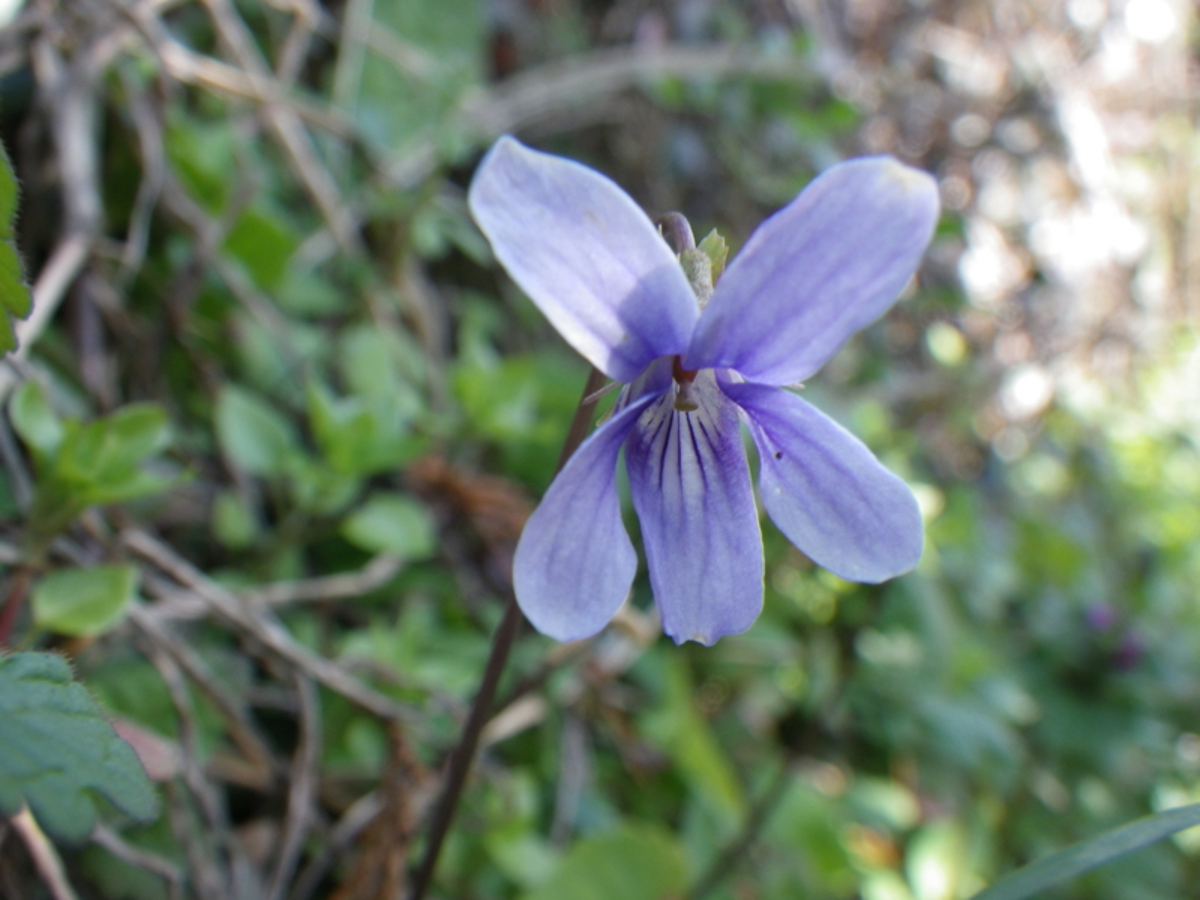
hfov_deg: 54.0
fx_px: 1179
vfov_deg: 41.8
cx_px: 600
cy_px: 450
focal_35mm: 34
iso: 80
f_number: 3.8
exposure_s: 1/80
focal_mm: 6.1
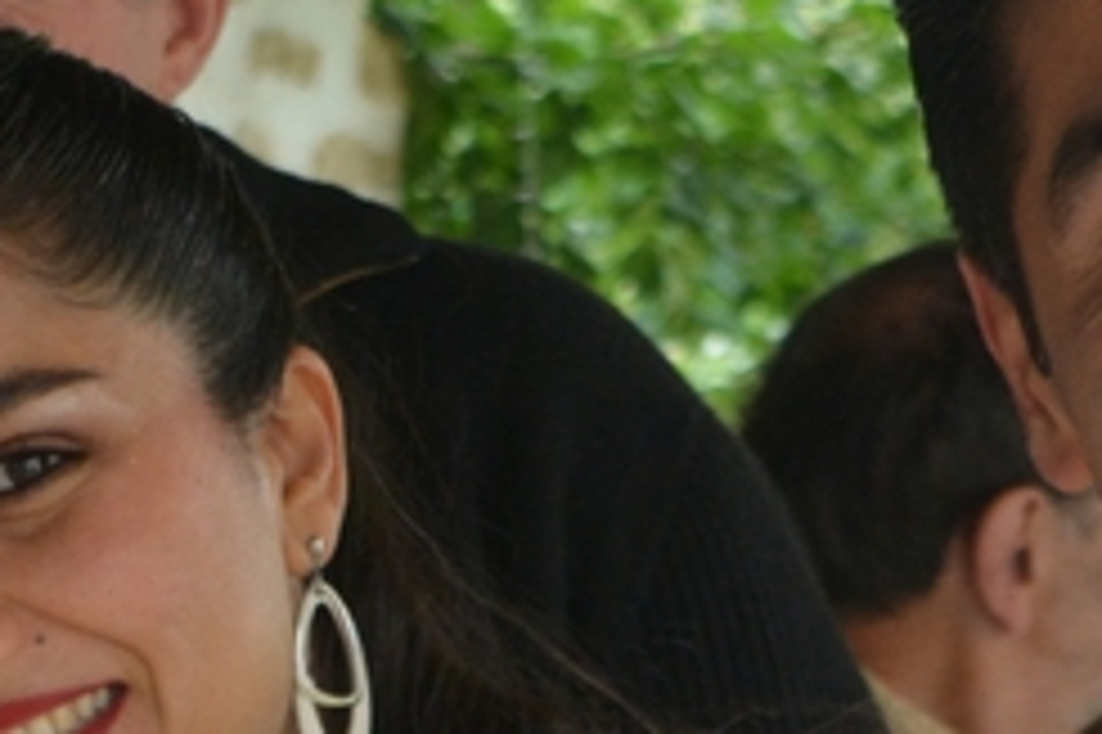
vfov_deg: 6.7
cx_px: -261
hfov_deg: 9.9
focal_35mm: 204
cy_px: 1006
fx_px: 6240
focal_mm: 26
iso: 800
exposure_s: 1/50
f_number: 4
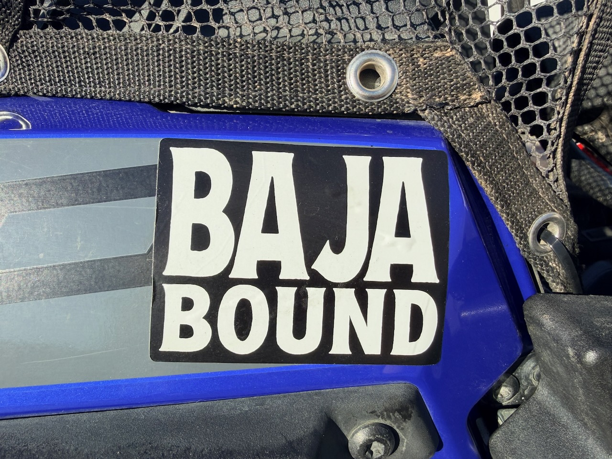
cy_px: 230
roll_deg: -1.3
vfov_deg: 56.8
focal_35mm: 24
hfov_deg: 71.6
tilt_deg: -24.4
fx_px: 424
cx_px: 306
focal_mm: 2.22
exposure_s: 1/777
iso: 20
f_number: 2.2
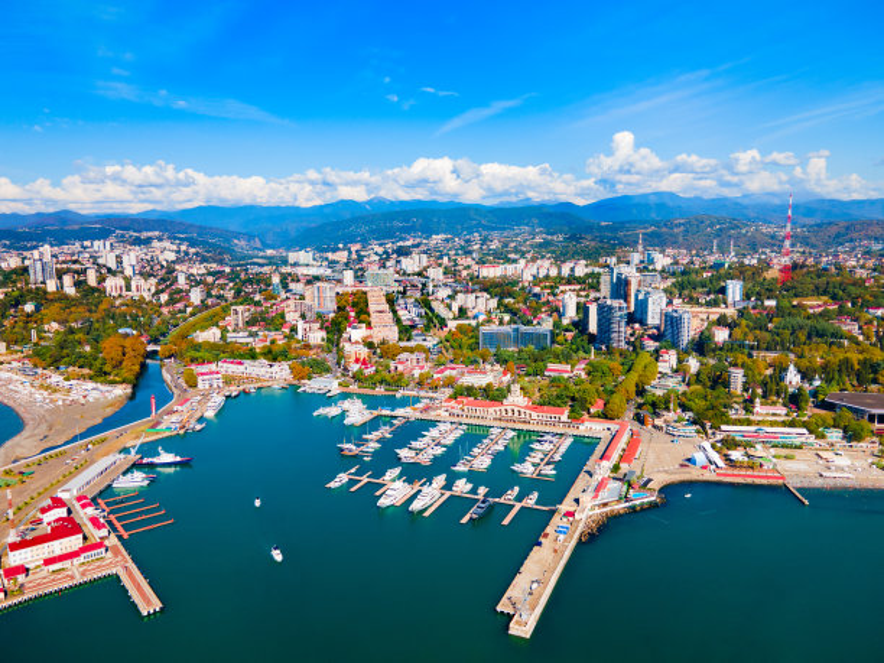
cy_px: 332
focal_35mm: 24
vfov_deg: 56.8
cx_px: 442
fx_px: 613
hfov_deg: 71.6
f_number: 2.8
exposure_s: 1/640
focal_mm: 4.5
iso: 100
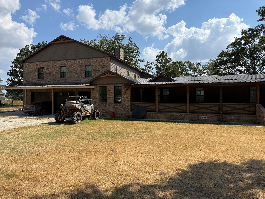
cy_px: 100
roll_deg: -0.7
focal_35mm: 24
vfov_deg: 56.8
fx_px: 184
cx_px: 132
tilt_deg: +0.1
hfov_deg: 71.6
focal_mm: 6.76
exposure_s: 1/5319
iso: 80
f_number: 1.78
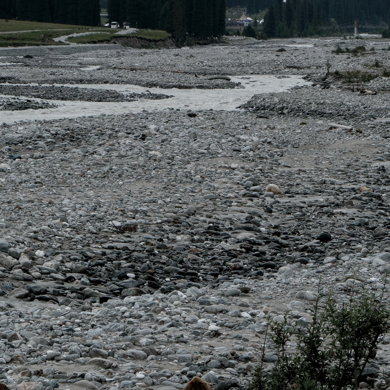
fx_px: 2651
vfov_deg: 8.4
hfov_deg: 8.4
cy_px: 122
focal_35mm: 208
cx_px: 185
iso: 125
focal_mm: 58.6
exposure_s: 1/60
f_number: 10
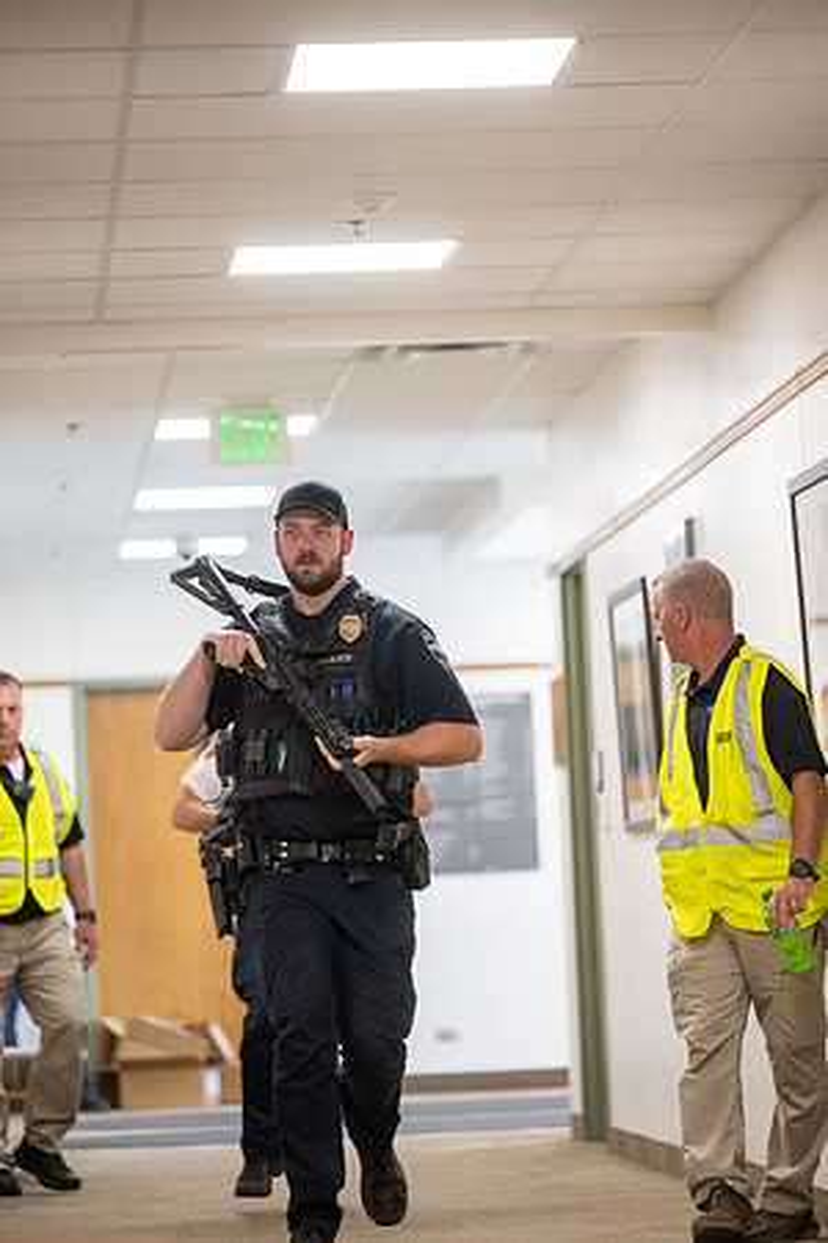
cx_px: 414
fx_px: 5520
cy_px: 622
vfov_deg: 12.8
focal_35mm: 160
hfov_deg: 8.6
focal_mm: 160
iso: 2000
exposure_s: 1/500
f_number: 2.8
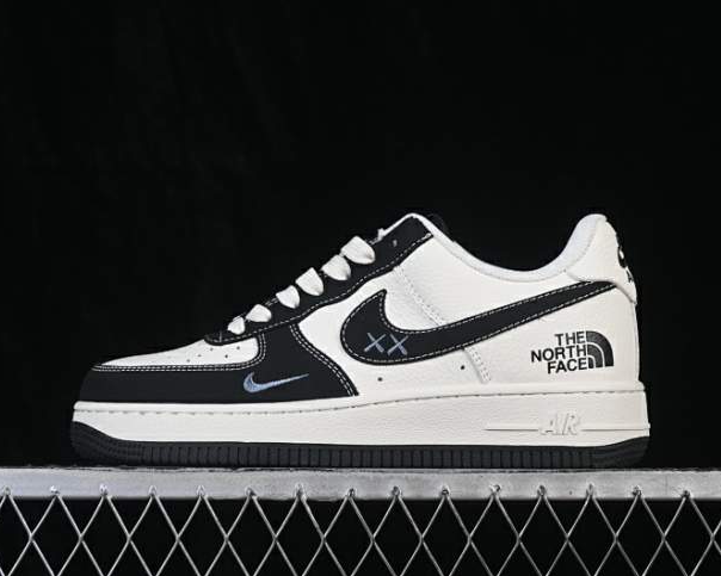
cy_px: 289
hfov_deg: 22.5
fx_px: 1814
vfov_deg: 18.1
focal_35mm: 85
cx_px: 363
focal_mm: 50
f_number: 8
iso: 160
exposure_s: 1/80
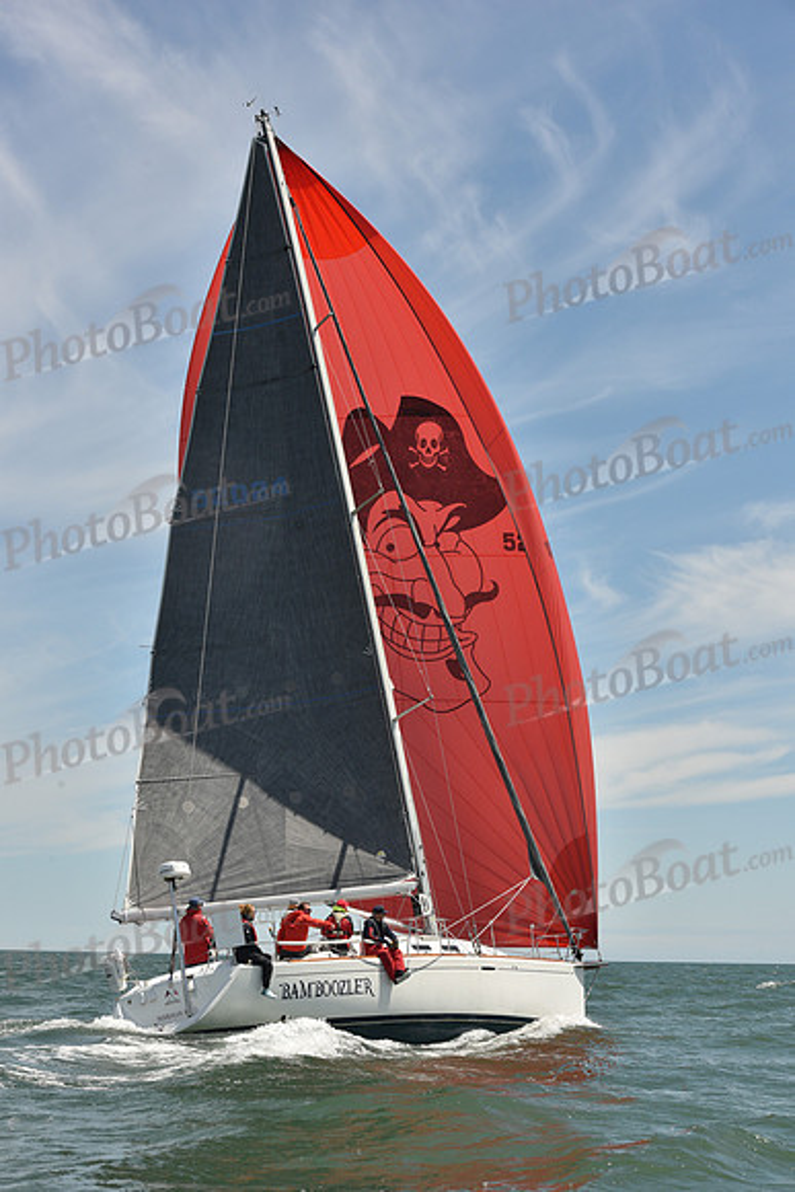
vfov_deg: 28.8
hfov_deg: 19.5
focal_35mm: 70
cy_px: 596
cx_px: 398
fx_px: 2317
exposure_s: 1/800
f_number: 11
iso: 320
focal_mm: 70
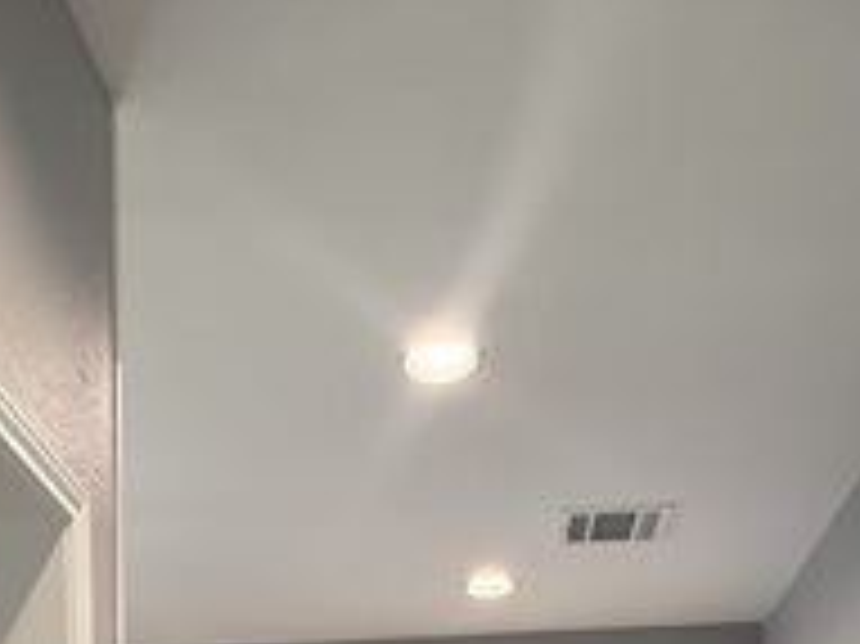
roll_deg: +0.3
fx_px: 1167
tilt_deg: -2.1
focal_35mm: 47
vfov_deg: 22.5
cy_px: 1067
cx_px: 360
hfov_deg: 40.3
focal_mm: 2.22
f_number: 2.2
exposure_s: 1/60
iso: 250
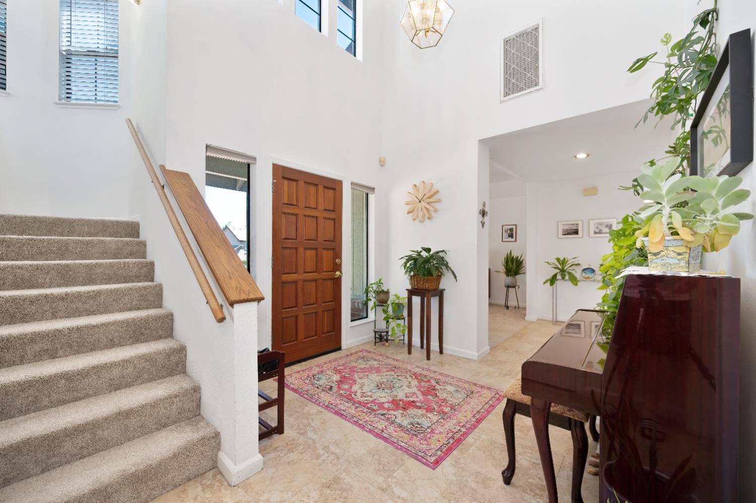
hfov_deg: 104.3
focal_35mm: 14
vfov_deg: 81.1
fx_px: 294
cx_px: 378
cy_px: 252
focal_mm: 14
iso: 500
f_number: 6.3
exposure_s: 1/125
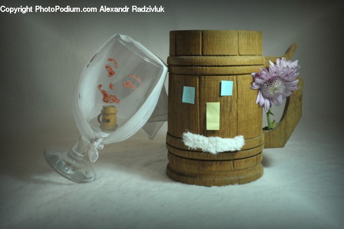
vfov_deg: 31.8
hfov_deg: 46.4
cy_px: 114
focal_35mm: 42
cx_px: 172
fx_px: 401
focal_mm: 28
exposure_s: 1/125
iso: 500
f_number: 5.6
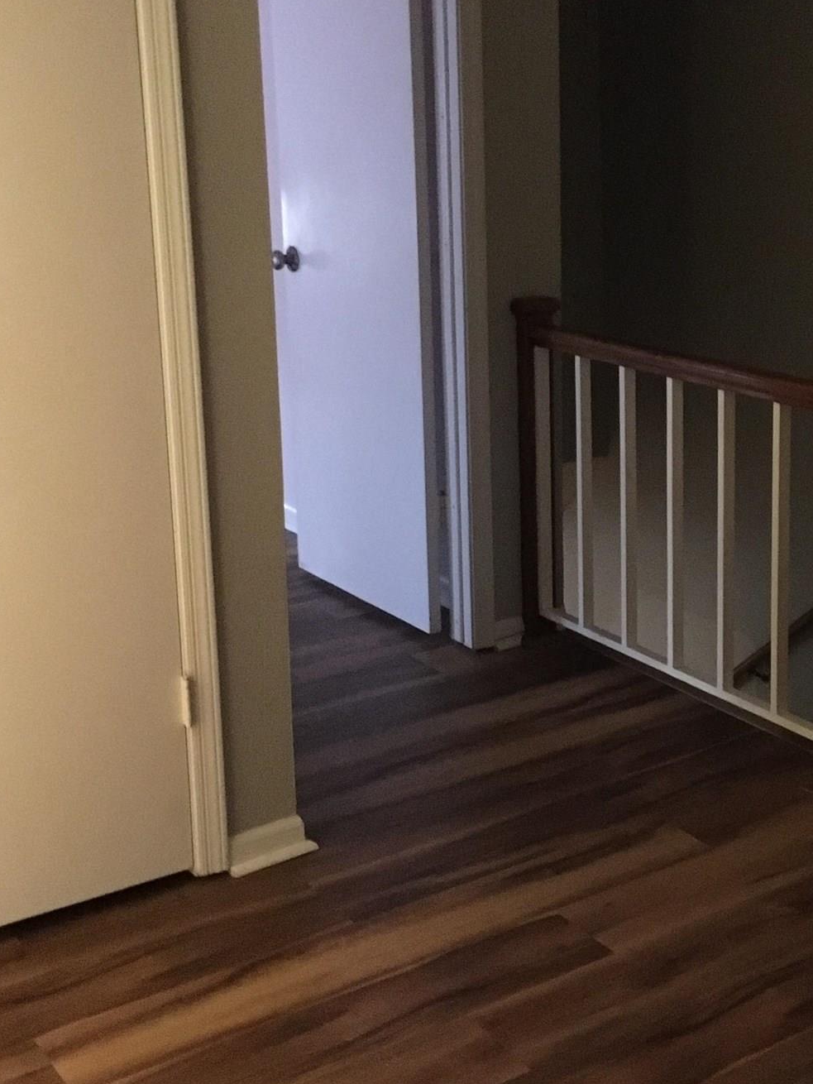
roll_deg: +1.4
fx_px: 1597
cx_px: 654
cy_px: 444
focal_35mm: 51
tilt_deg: -13.7
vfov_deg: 37.4
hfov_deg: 28.0
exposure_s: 1/15
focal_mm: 4.15
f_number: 2.2
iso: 1000
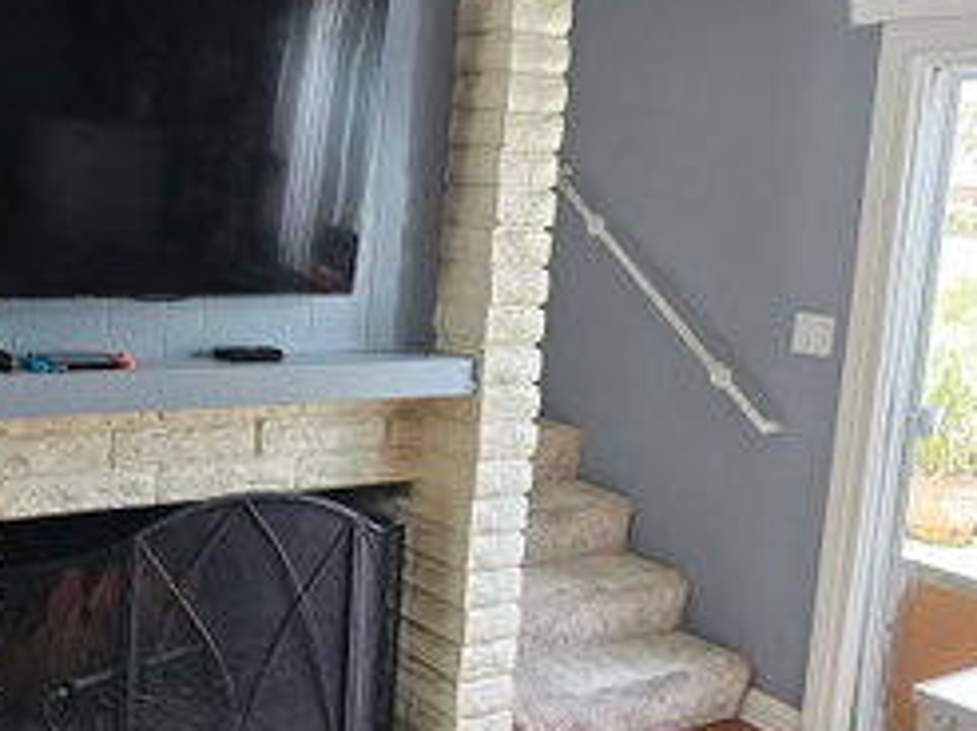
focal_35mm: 40
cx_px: 157
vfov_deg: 35.9
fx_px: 1128
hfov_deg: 43.9
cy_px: 326
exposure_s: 1/120
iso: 800
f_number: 1.7
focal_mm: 6.3
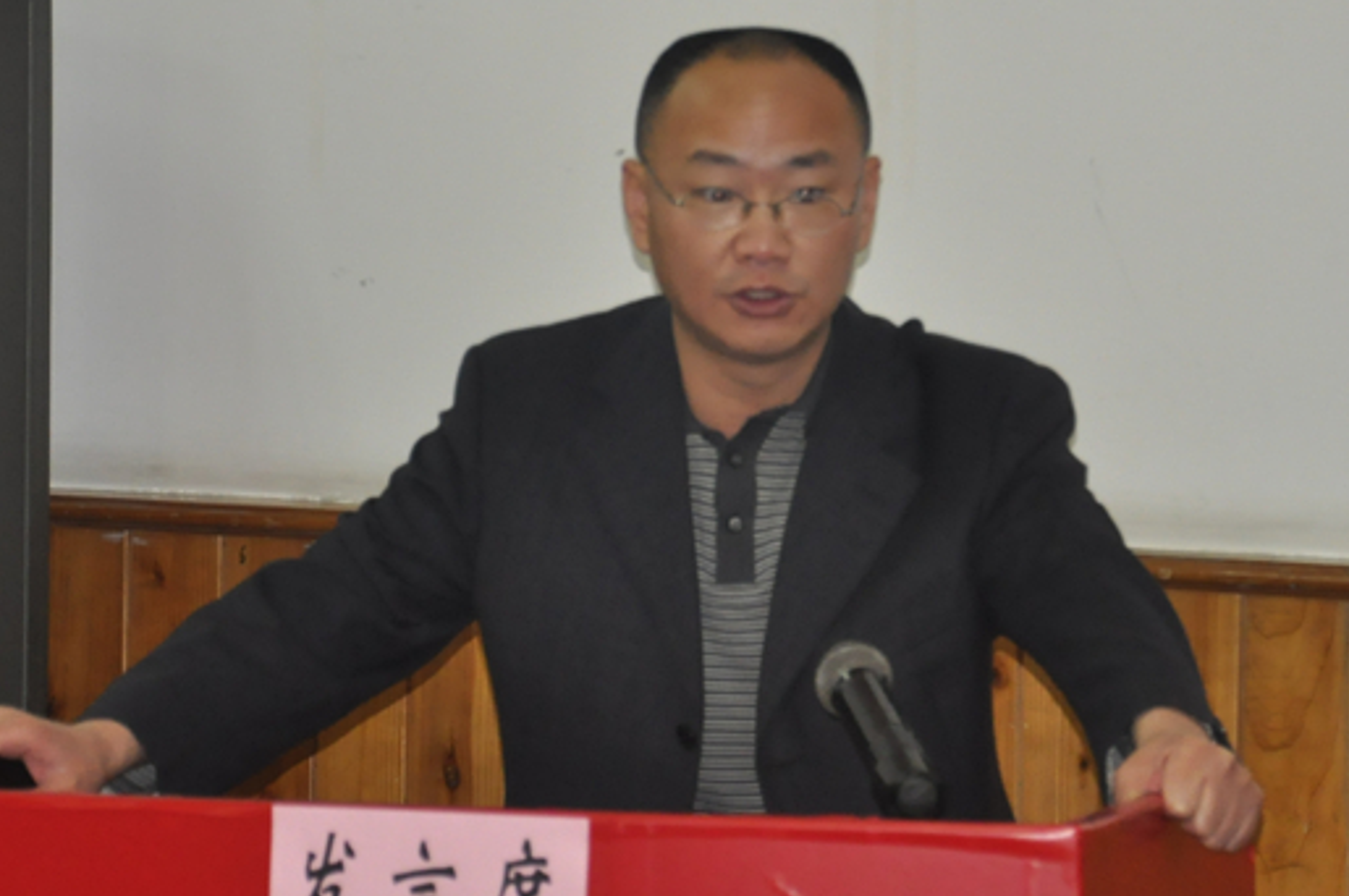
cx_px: 657
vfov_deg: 9.2
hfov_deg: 13.8
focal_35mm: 149
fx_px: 5561
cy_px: 499
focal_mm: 85
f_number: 5.6
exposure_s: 1/60
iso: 1000
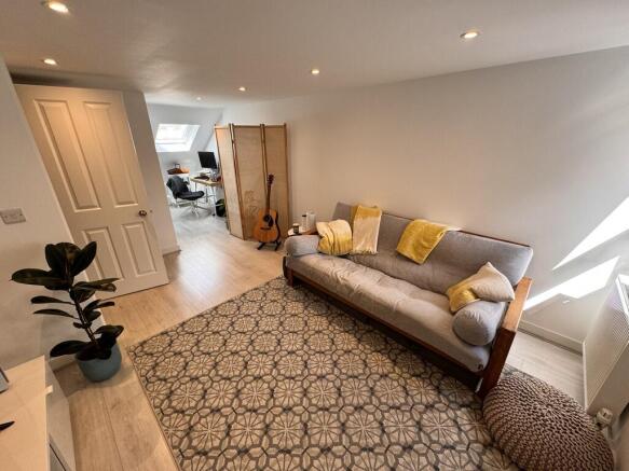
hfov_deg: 102.1
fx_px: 254
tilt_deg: -20.5
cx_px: 314
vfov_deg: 85.7
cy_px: 236
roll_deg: +0.2
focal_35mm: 14
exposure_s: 1/100
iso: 100
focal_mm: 2.22
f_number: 2.2
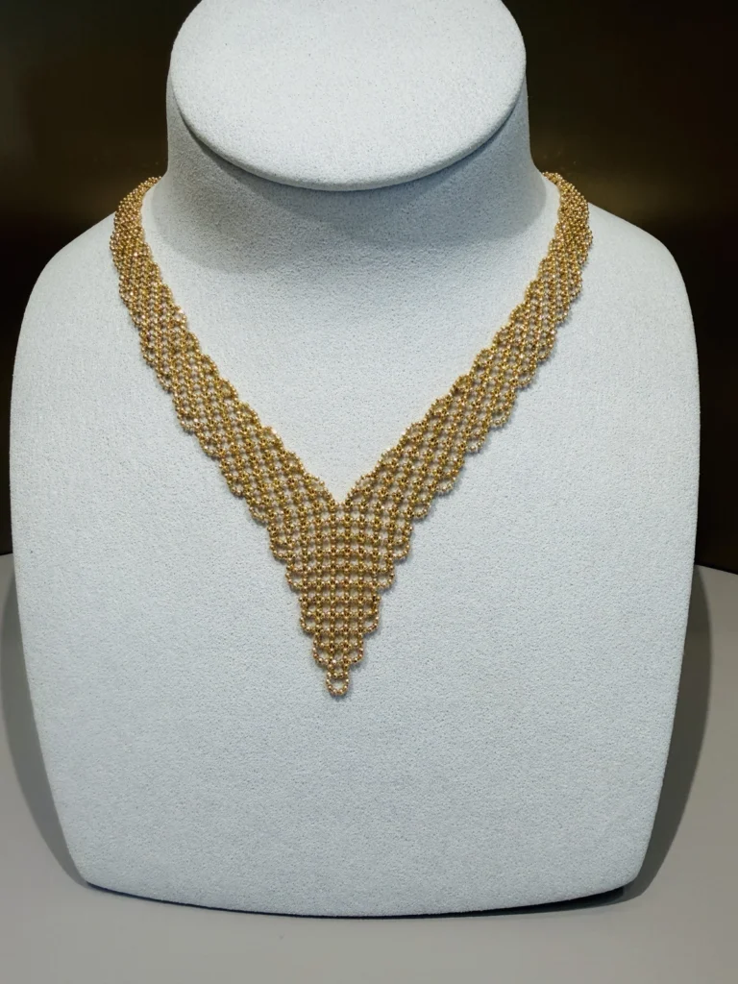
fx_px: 682
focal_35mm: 24
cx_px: 369
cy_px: 492
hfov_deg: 56.8
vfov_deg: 71.6
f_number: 2.2
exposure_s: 1/121
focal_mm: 2.22
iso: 50
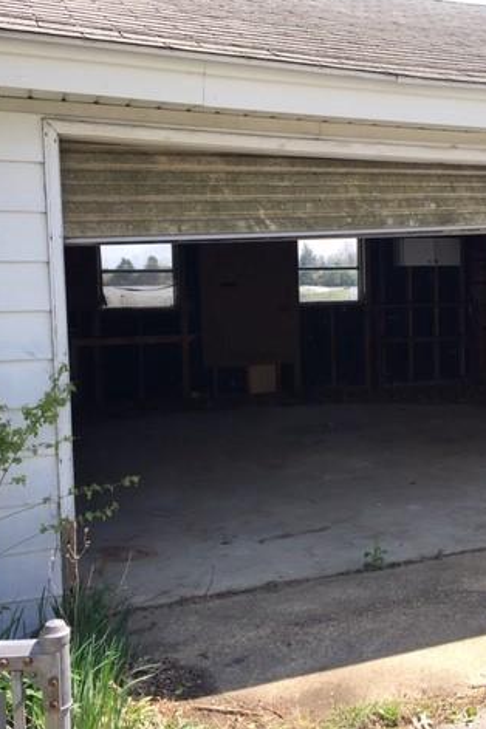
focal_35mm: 41
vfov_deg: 47.4
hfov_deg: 31.9
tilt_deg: -6.7
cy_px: 361
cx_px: 381
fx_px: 830
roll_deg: +2.6
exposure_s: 1/444
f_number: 2.2
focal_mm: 4.15
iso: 25
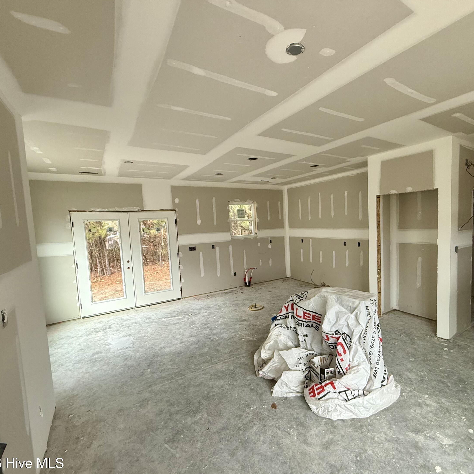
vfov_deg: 84.0
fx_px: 263
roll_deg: +2.3
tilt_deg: -4.9
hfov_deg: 82.9
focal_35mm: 17
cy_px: 241
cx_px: 285
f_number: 2.2
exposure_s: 1/99
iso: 200
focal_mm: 2.22
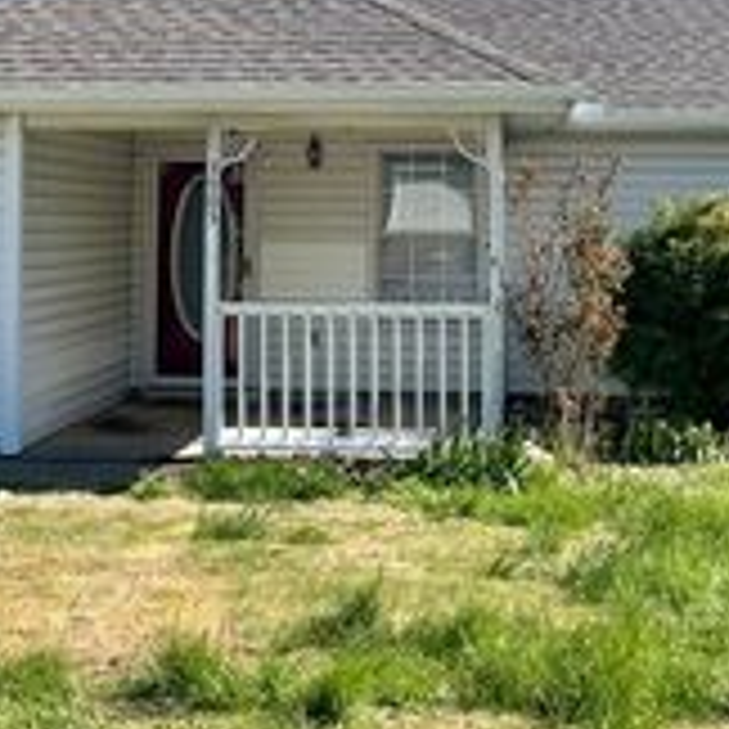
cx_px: 356
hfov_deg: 24.3
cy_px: 155
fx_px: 1692
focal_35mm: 71
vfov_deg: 24.0
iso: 32
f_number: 1.6
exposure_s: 1/3300
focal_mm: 4.2
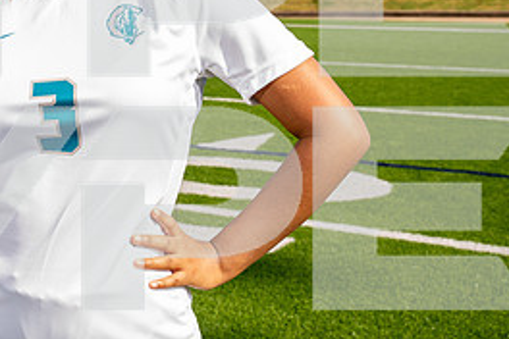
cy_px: -24
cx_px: 50
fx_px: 1089
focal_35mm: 77
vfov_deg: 17.2
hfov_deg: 25.5
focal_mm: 35
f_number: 7.1
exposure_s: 1/125
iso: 50
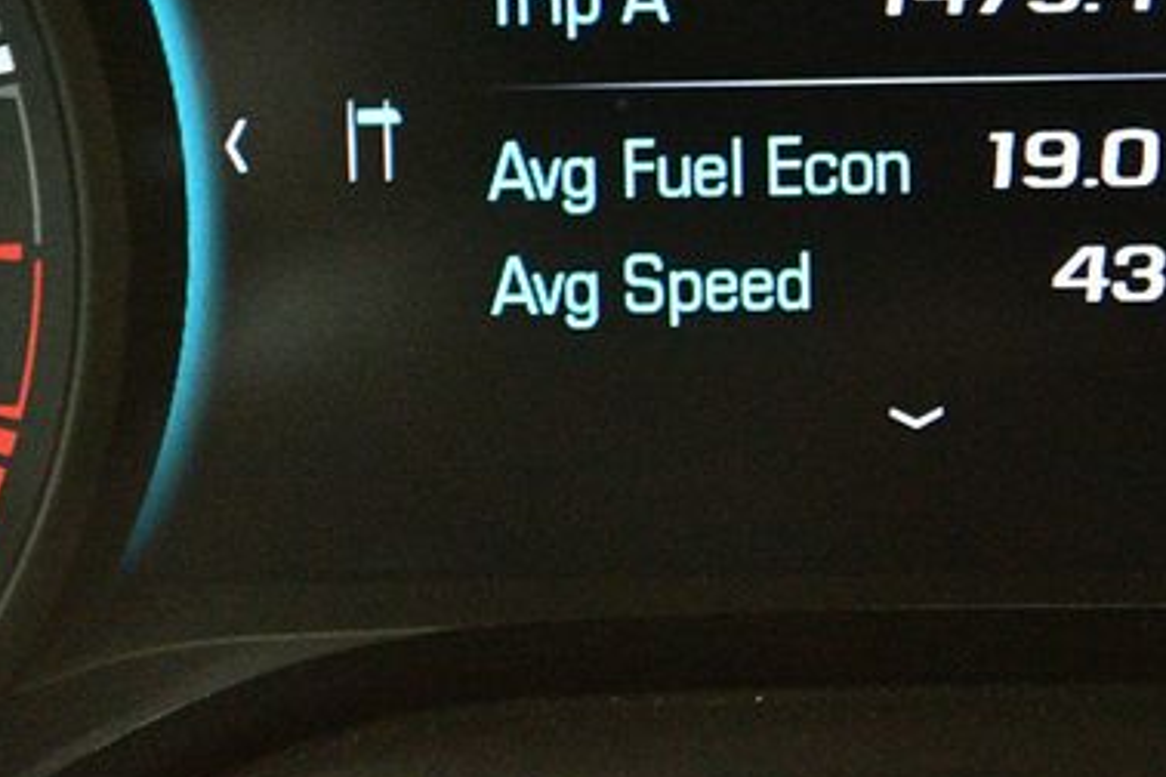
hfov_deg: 16.1
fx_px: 4113
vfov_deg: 10.8
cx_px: 802
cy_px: 145
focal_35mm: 127
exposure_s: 1/25
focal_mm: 50
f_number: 5.6
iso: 12800
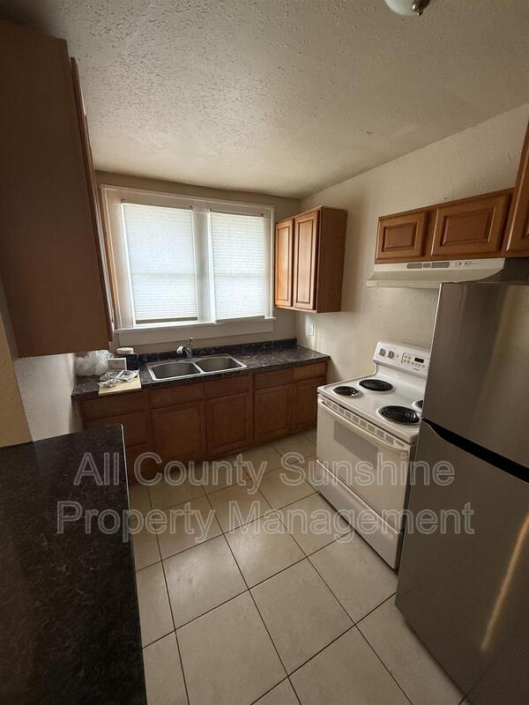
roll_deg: -0.7
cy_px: 352
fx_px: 285
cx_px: 264
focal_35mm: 14
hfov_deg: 85.7
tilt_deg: -13.4
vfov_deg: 102.1
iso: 320
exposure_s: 1/99
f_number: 2.2
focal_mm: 2.22
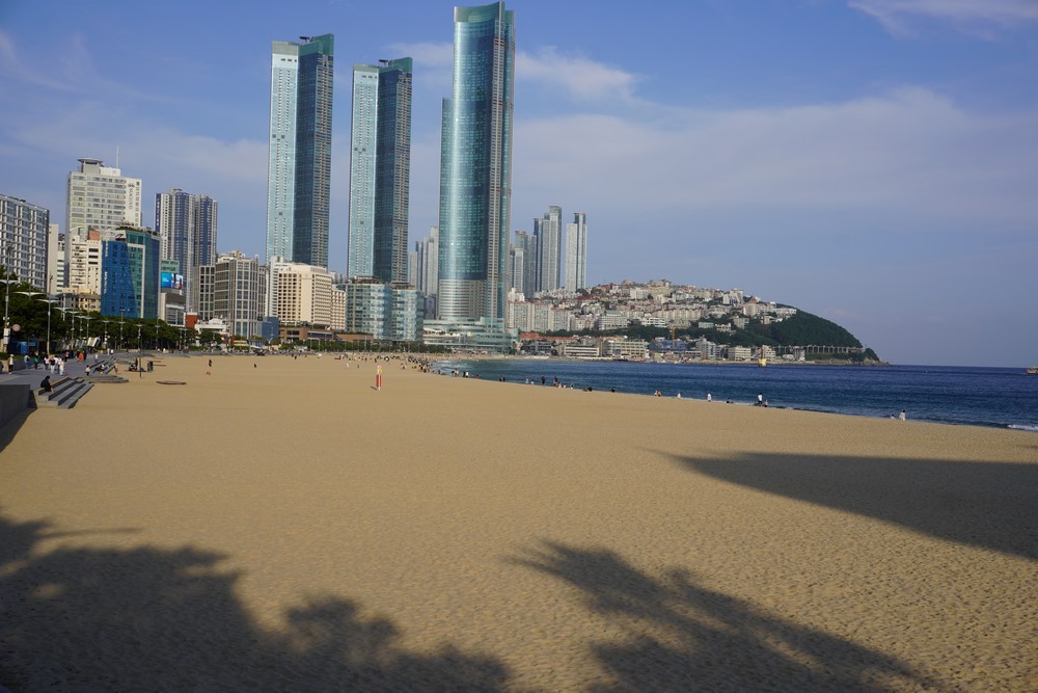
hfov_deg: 47.9
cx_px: 519
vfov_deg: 33.0
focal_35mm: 40
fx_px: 1168
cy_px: 346
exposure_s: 1/250
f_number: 11
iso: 100
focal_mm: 27
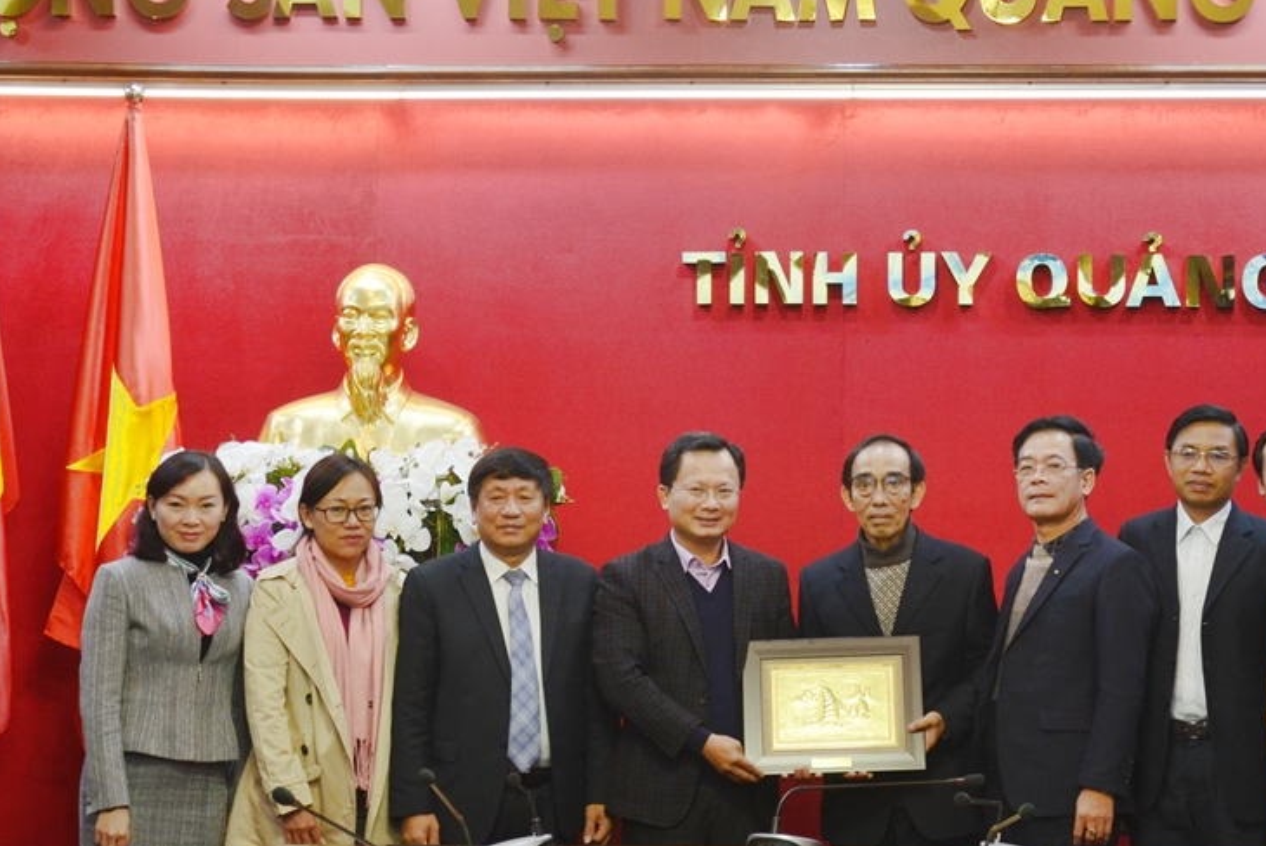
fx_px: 3333
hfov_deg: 21.5
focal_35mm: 95
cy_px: 369
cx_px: 787
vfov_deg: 14.5
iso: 400
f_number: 4.5
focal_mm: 45
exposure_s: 1/80
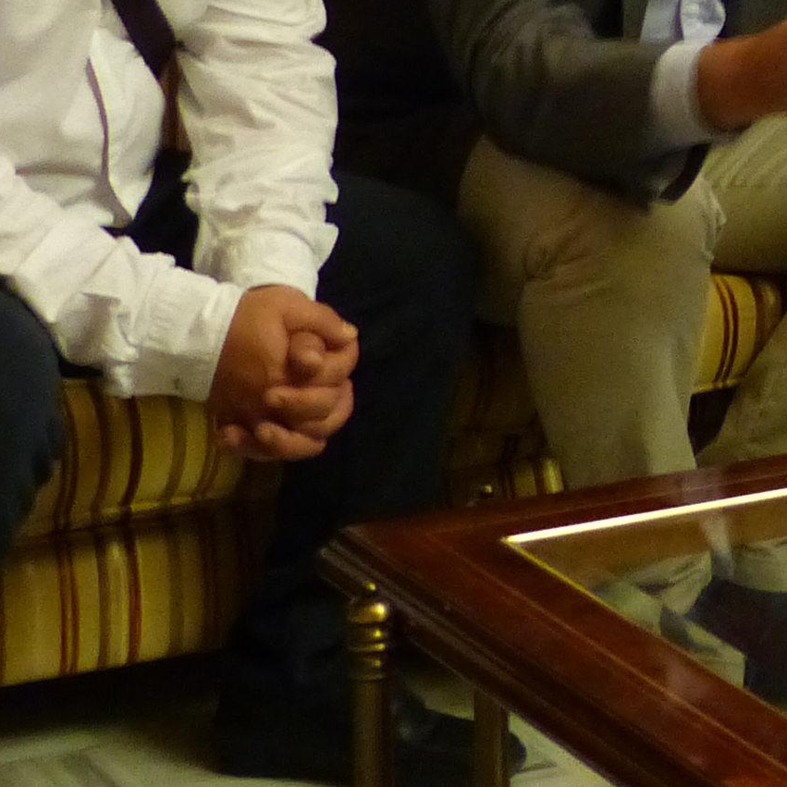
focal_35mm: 162
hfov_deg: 10.4
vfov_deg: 10.6
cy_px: -141
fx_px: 4167
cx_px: 1231
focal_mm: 7
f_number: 2.8
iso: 400
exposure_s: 1/25
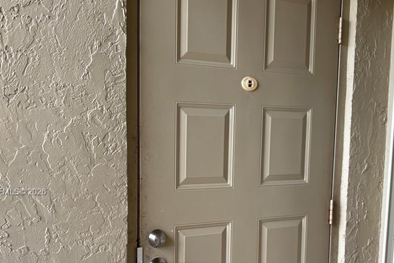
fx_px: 525
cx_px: 200
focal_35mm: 48
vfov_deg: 27.8
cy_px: 192
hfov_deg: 41.1
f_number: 1.6
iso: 100
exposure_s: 1/121
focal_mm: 5.96
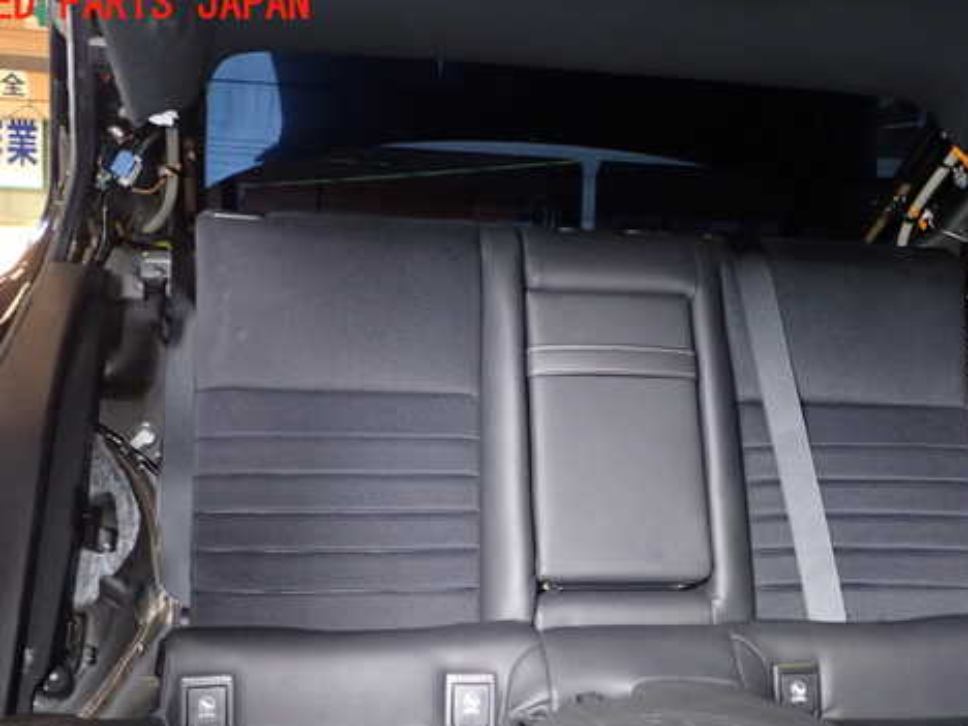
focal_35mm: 41
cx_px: 554
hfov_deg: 45.6
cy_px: 445
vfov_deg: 35.0
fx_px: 1147
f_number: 2.4
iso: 400
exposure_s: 1/30
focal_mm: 5.79
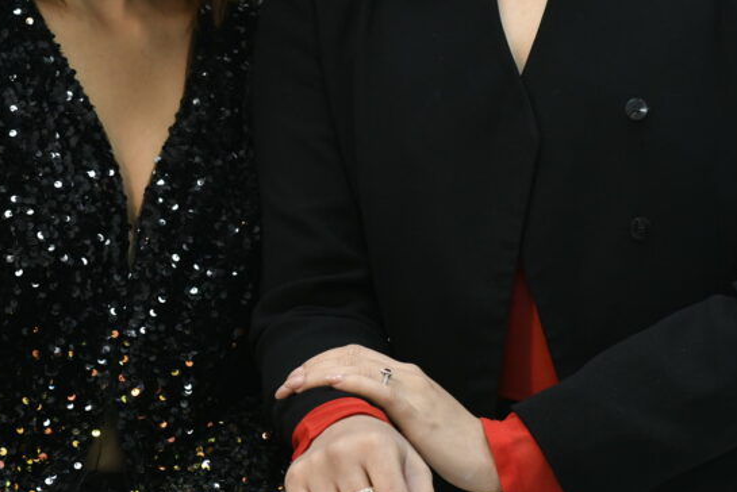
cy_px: 123
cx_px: 257
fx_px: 3380
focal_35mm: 165
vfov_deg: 8.3
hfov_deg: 12.4
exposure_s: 1/125
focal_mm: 60
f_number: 4.5
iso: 800
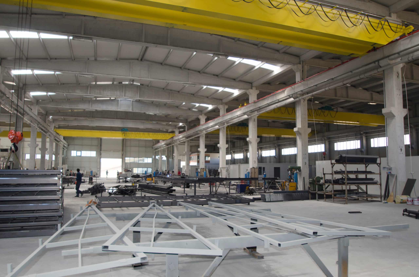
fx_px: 331
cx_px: 210
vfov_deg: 45.5
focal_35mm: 28
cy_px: 138
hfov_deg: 64.7
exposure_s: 1/250
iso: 200
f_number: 4.2
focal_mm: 19
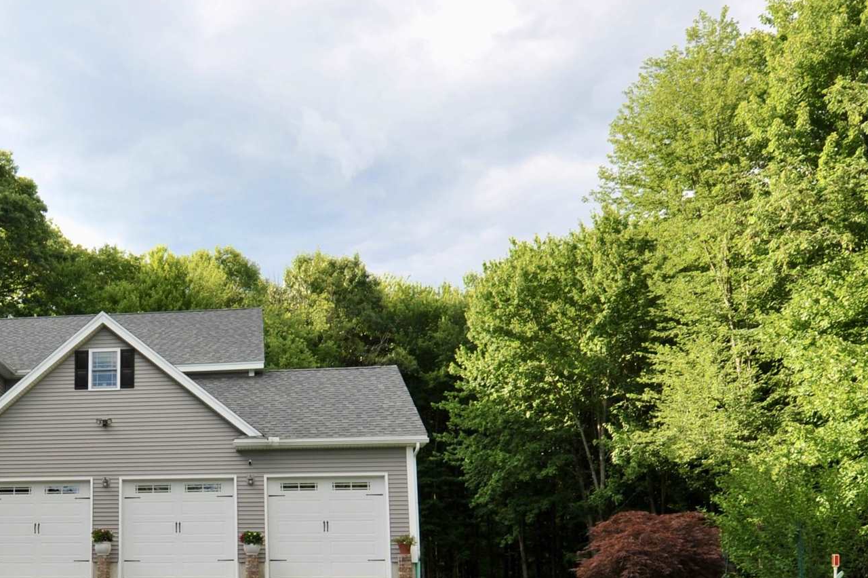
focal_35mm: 36
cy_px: 459
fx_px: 868
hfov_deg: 48.9
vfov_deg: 35.7
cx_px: 128
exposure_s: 1/125
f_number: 8
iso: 220
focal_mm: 15
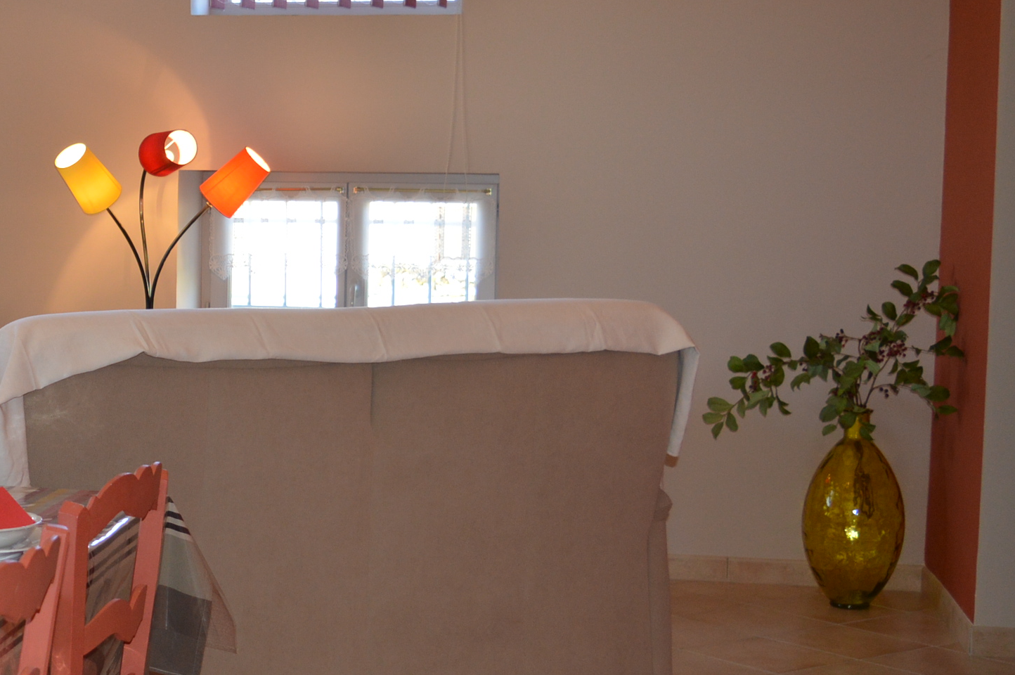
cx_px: -35
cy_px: 324
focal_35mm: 75
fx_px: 2113
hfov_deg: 25.5
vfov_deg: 18.1
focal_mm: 24
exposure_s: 1/100
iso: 400
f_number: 4
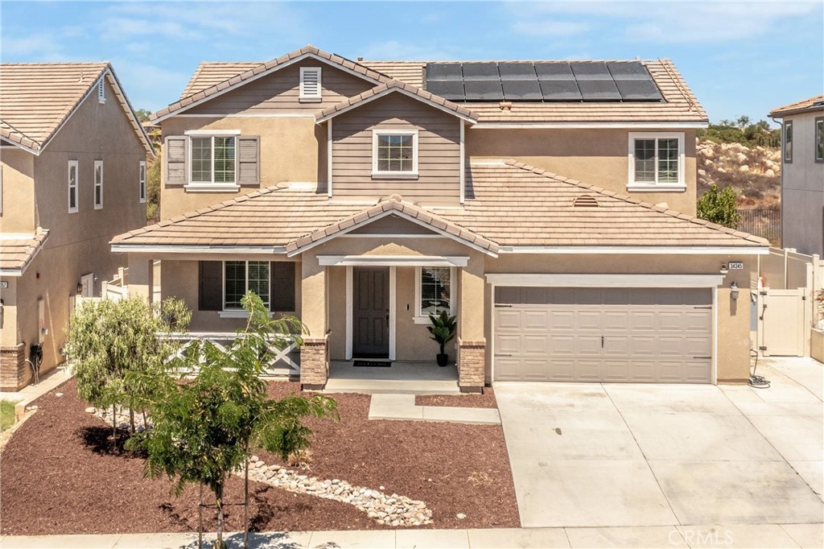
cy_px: 274
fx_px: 641
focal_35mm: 28
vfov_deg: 46.4
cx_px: 412
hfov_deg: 65.5
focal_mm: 10.26
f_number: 6.3
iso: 100
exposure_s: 1/500
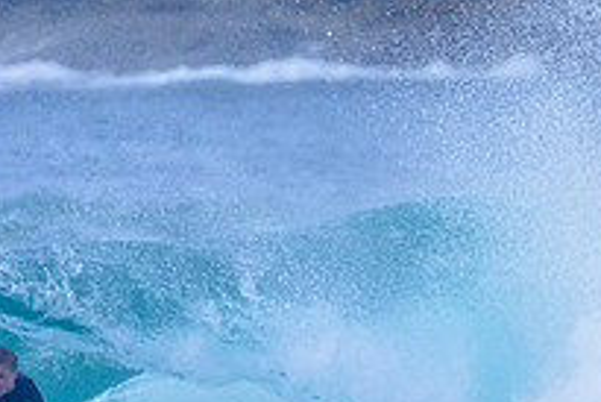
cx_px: 88
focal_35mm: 2262
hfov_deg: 0.9
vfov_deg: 0.6
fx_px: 37788
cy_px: 494
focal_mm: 800
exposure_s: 1/2000
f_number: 11
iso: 2000
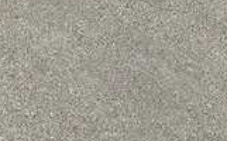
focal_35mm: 91
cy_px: -131
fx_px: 562
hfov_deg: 18.4
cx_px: -169
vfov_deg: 12.7
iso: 50
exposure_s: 1/370
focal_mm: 5.4
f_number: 1.8
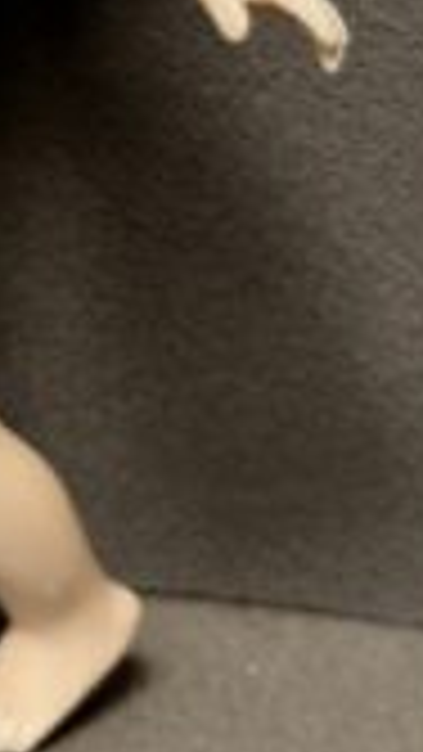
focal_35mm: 125
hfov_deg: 9.4
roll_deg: -2.2
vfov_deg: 16.5
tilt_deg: -23.6
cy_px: -113
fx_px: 2491
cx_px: -207
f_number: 1.78
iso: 50
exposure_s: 1/139
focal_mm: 6.86
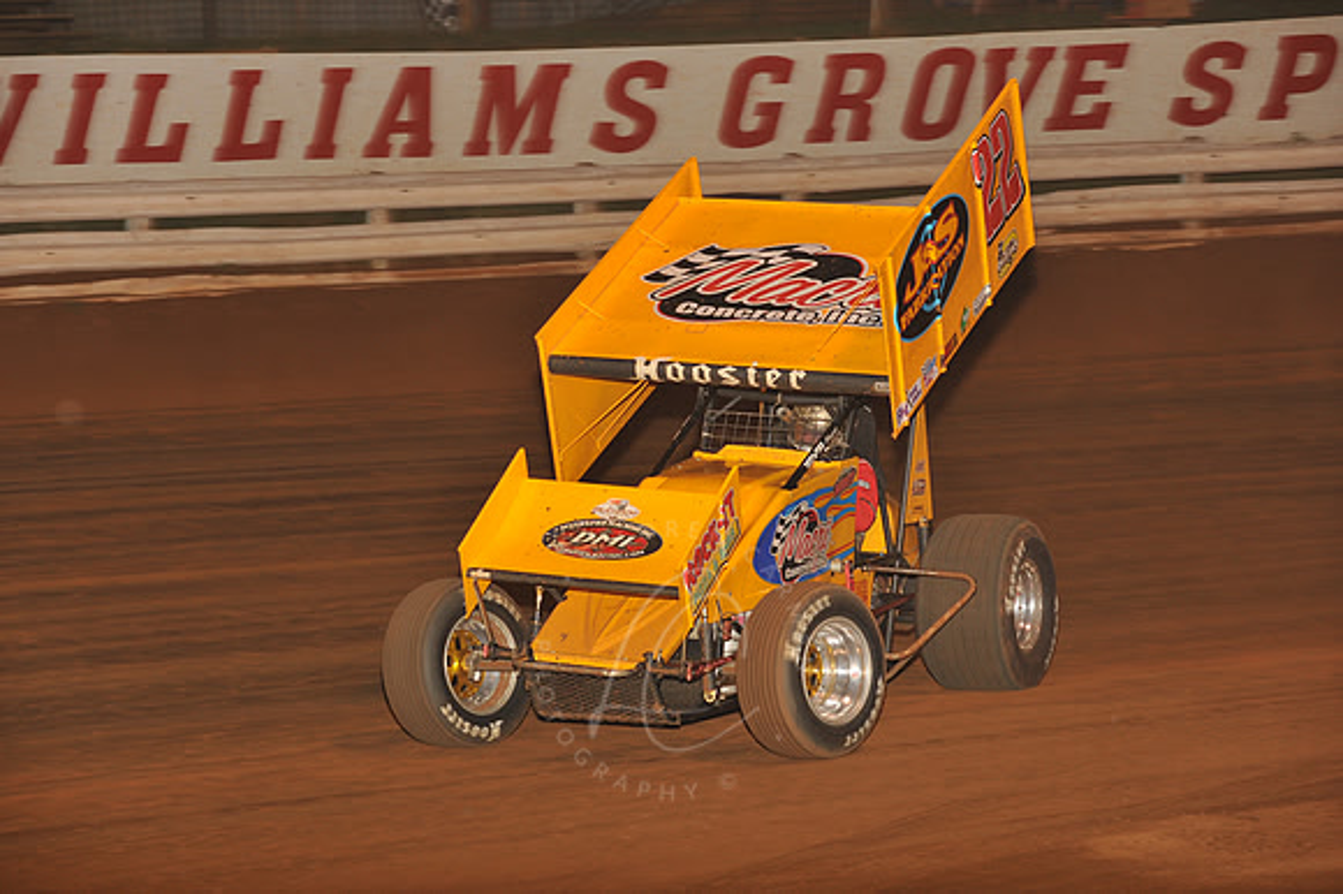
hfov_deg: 17.1
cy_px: 447
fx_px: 4474
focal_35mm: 120
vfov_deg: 11.4
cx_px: 672
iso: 1000
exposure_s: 1/320
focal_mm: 120
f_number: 6.3
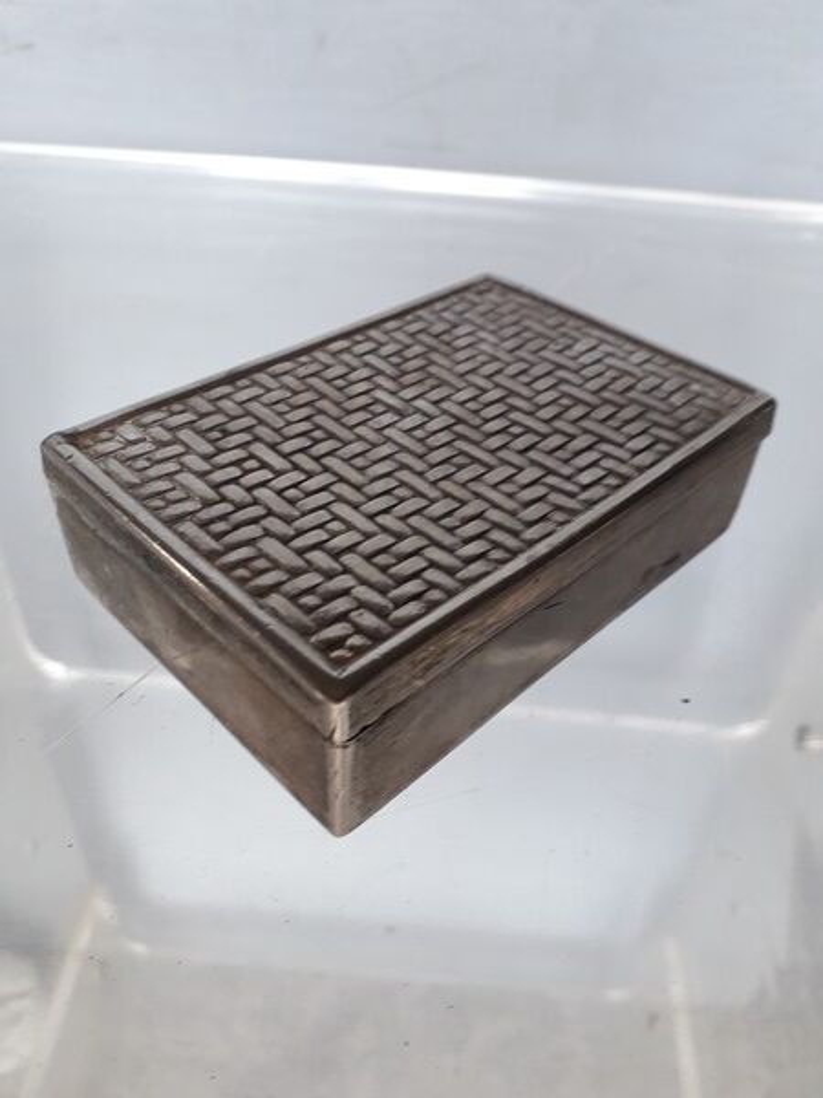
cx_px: 412
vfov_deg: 65.3
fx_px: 856
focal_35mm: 27
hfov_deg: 51.4
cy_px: 549
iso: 64
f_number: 1.9
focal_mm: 3.6
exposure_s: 1/50
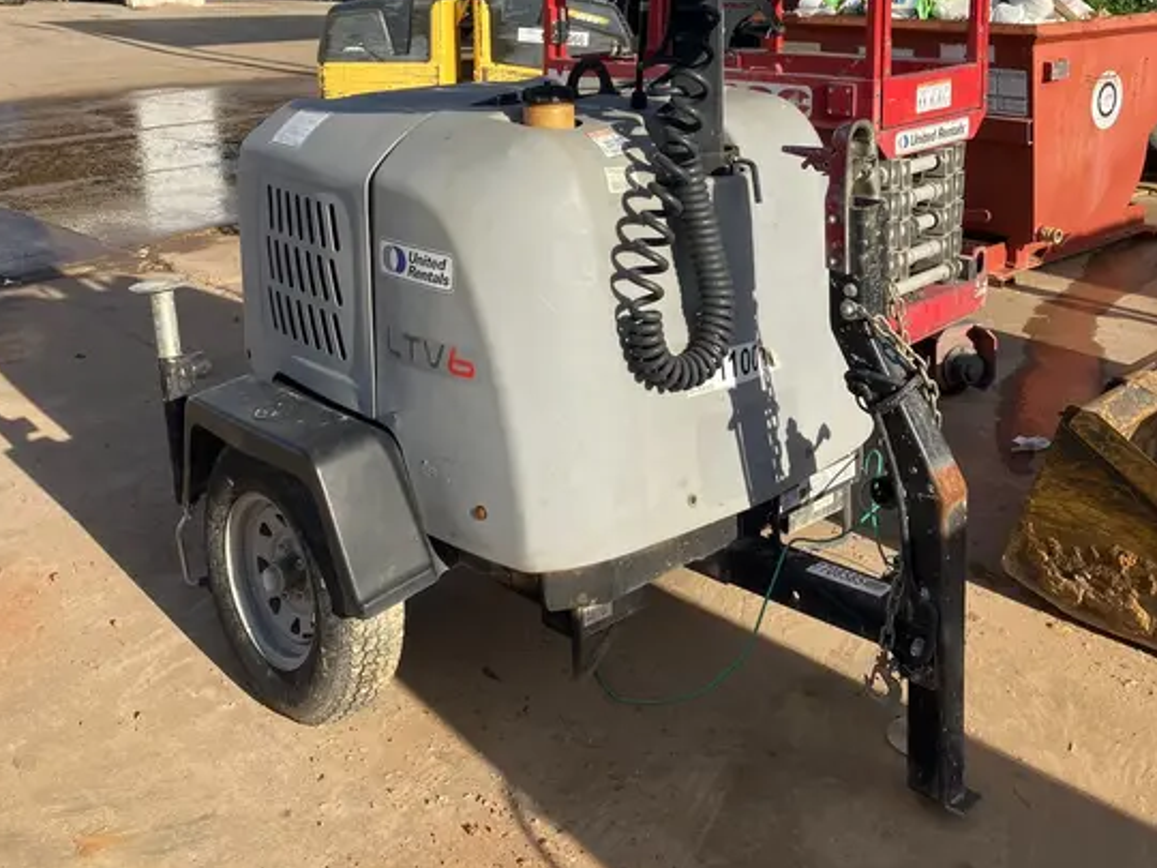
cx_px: 572
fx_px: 1270
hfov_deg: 49.0
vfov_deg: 36.3
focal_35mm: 38
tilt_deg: -5.3
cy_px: 155
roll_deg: -0.2
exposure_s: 1/2024
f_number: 1.8
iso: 32
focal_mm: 3.99
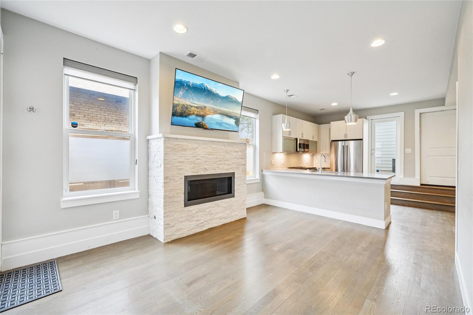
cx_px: 236
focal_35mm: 15
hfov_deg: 100.4
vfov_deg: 77.3
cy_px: 158
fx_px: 197
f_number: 8
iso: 800
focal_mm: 10
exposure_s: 1/15
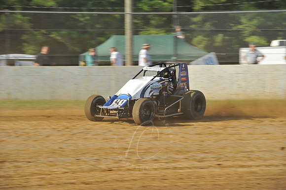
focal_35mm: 195
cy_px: 95
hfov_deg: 10.6
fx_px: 1548
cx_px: 143
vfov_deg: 7.0
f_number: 10
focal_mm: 195
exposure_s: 1/320
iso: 320
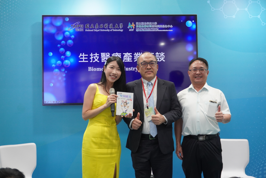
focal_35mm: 44
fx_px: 322
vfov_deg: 30.9
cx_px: 133
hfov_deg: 44.9
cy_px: 89
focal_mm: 29
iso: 1000
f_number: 4.5
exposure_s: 1/160
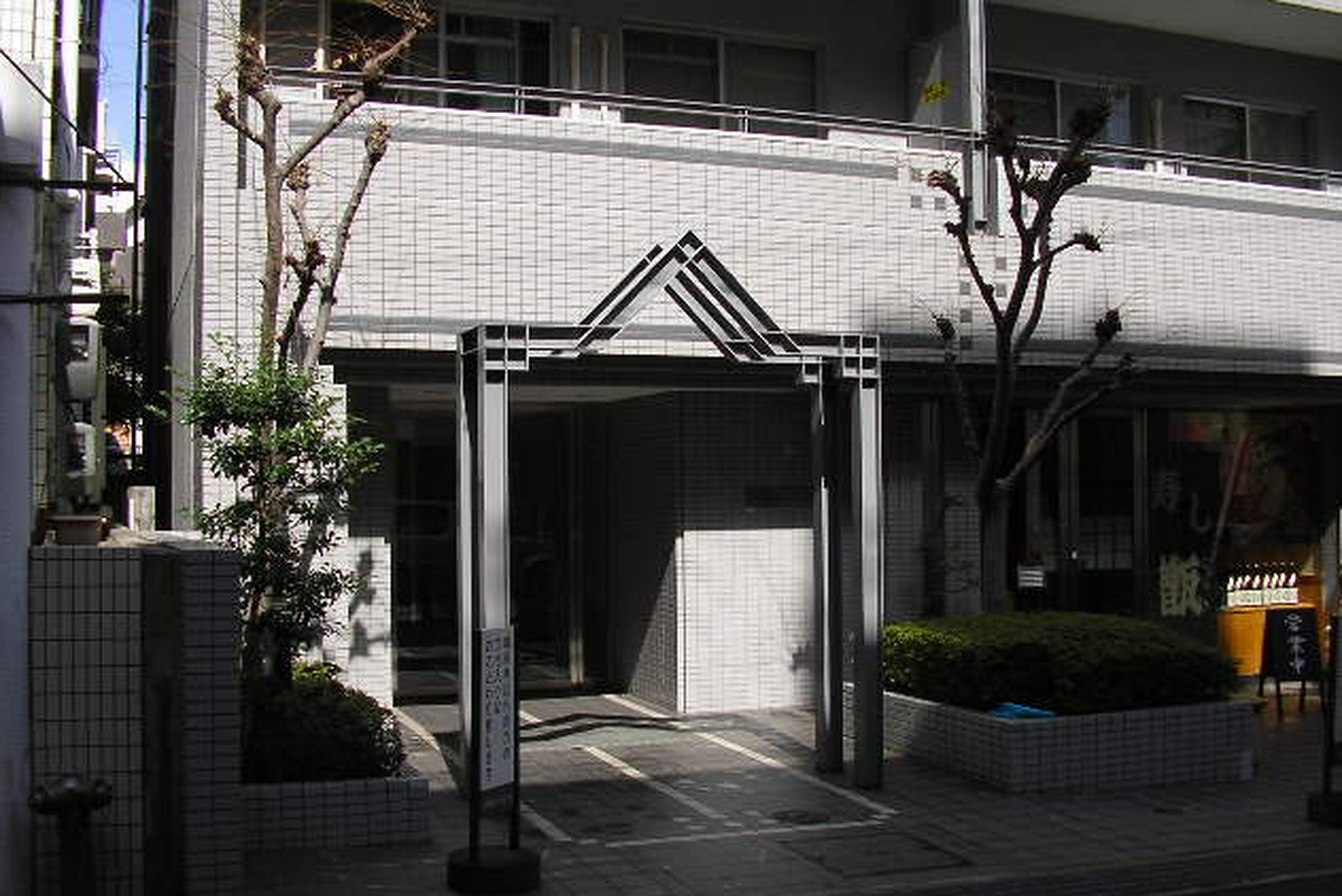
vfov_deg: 33.4
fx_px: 1492
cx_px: 673
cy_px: 442
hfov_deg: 48.4
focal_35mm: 40
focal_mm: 5.8
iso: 50
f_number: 4.1
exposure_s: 1/352
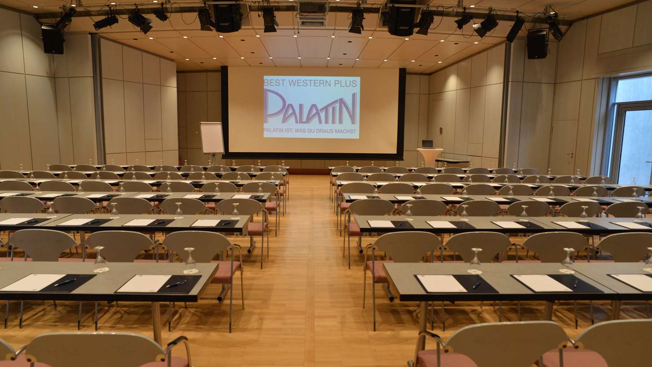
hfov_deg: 71.9
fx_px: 449
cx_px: 319
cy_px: 207
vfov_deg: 44.3
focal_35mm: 26
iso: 1600
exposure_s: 1/80
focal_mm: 24
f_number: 5.6
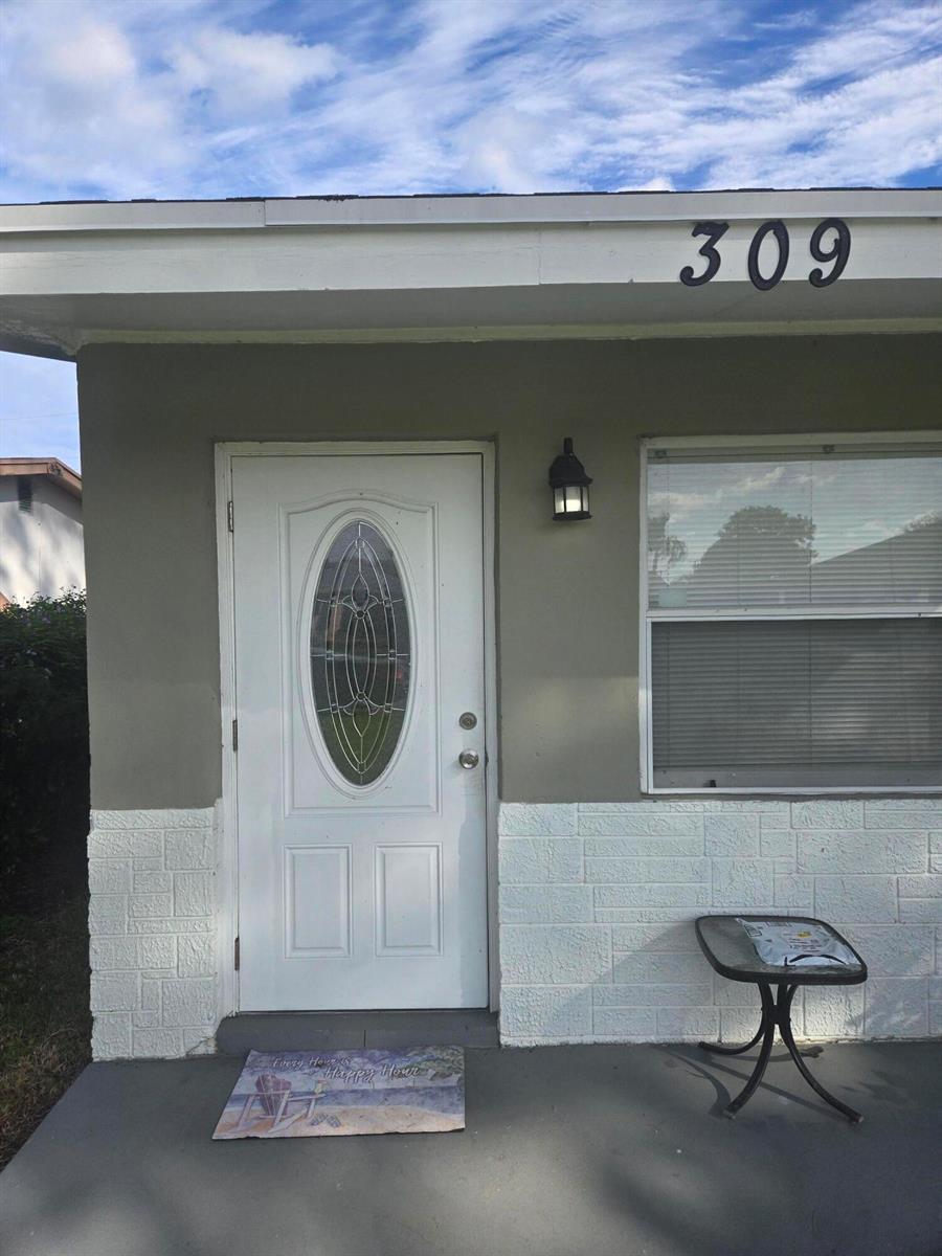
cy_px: 628
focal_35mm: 23
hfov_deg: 58.9
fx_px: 835
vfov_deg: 73.9
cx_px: 471
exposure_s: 1/1497
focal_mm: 5.4
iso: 25
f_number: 1.8
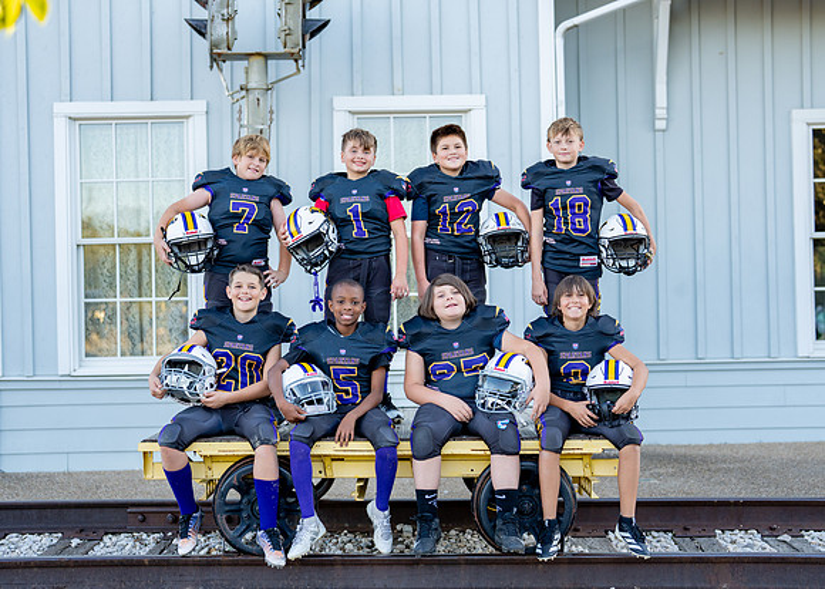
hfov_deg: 36.1
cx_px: 413
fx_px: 1266
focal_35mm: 54
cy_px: 290
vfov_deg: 26.2
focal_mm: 50
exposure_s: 1/640
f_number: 2
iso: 100
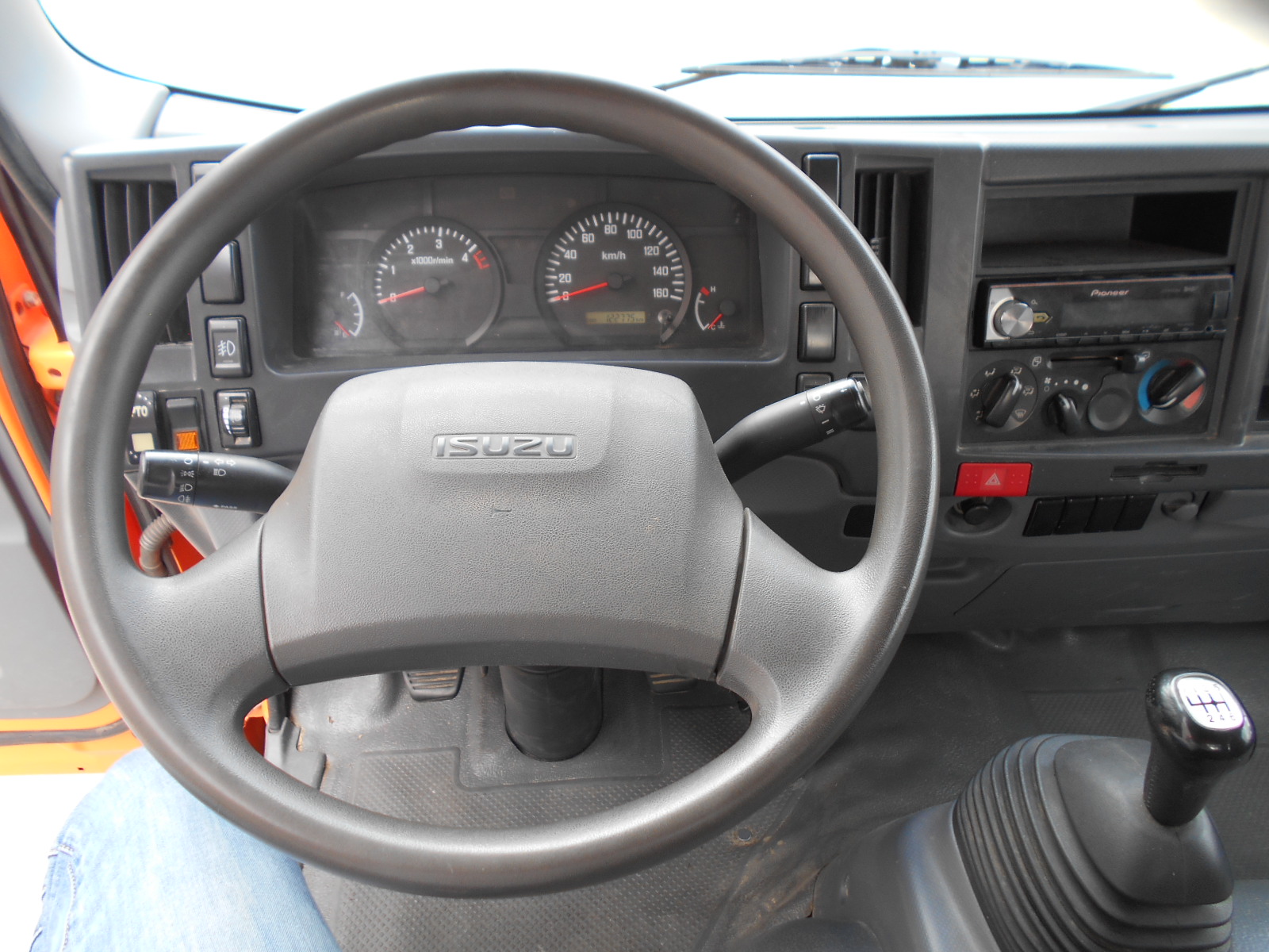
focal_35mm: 26
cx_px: 634
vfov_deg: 53.1
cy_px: 476
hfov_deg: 67.3
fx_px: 953
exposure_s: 1/40
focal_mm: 4.6
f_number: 3.2
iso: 80
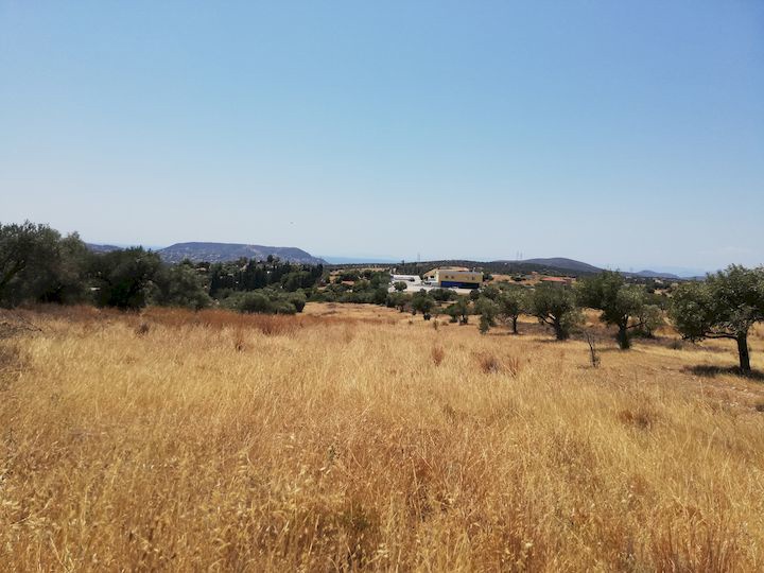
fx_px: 596
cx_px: 382
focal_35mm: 27
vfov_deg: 51.4
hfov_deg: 65.3
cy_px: 286
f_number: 2.2
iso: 50
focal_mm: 3.81
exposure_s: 1/1812
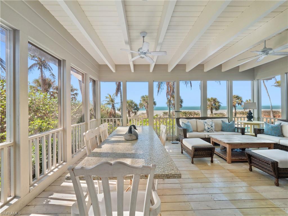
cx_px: 144
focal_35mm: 14
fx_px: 116
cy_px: 108
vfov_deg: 85.7
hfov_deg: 102.1
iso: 200
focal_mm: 7
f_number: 7.1
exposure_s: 1/30
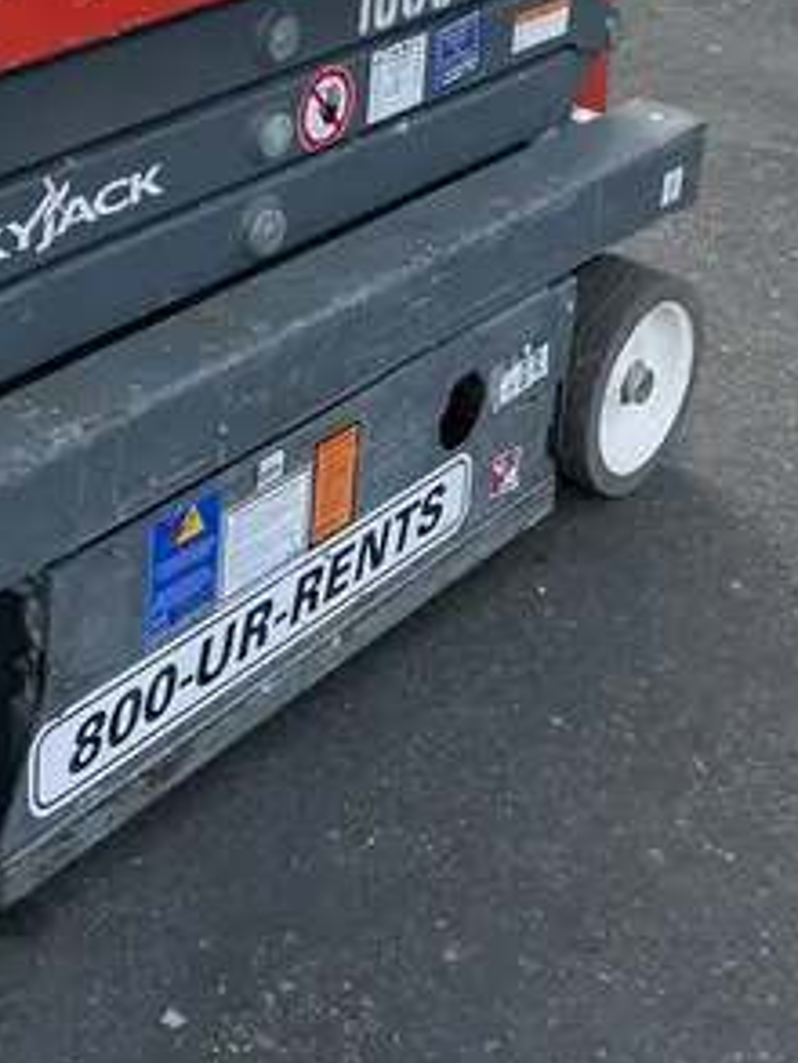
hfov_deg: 21.7
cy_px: -201
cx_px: -22
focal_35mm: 65
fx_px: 1996
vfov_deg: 26.6
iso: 50
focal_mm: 5.1
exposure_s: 1/628
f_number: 1.6
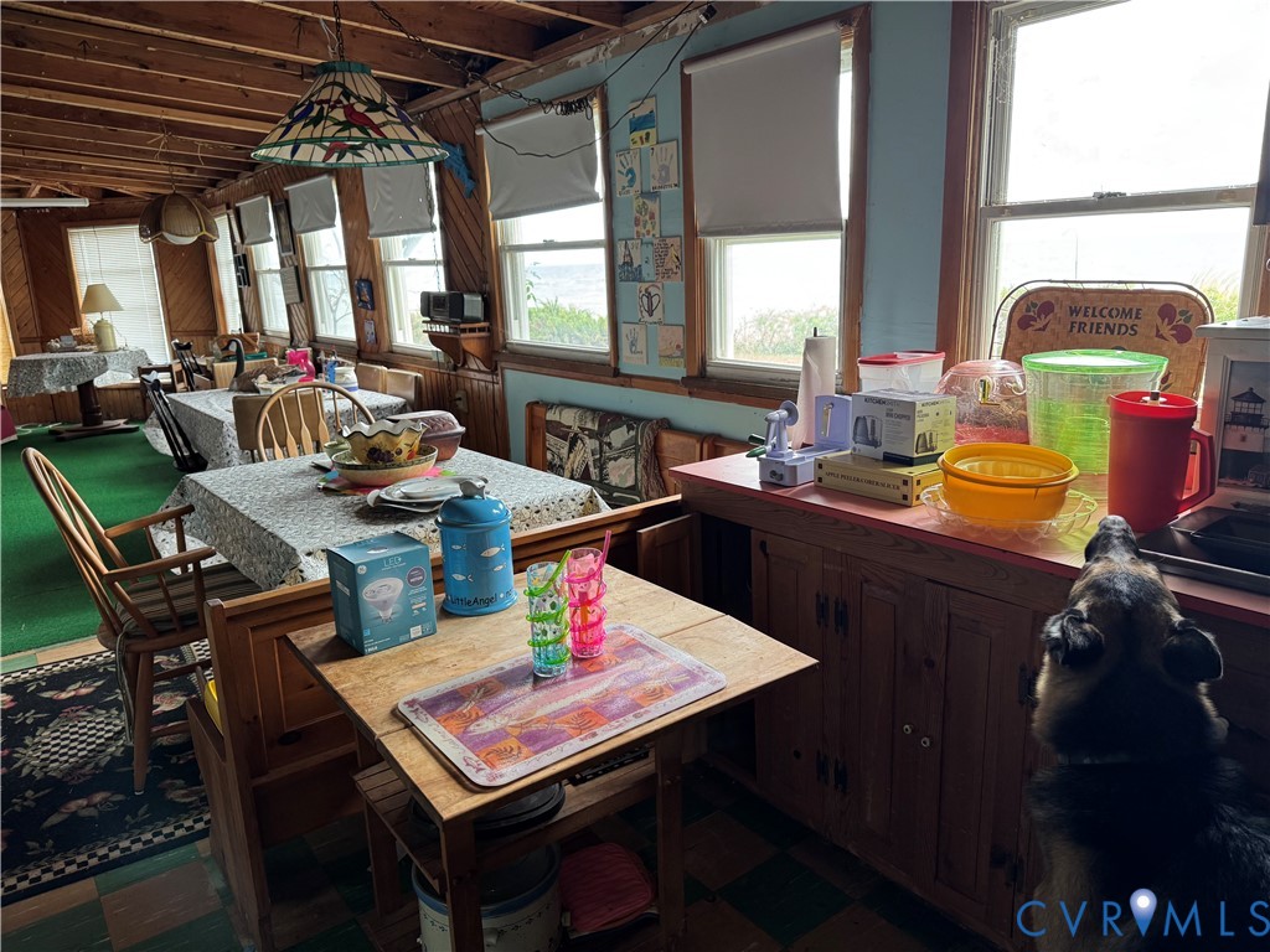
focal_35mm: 24
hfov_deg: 71.6
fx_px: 881
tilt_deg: -13.7
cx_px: 635
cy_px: 476
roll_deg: +2.3
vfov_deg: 56.8
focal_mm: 6.76
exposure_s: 1/121
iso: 160
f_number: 1.78
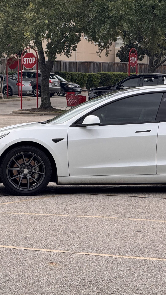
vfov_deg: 12.3
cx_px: 133
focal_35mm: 175
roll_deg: -1.2
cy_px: 147
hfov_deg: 6.9
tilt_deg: -2.6
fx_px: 1369
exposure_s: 1/850
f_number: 2.8
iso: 50
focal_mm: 15.66
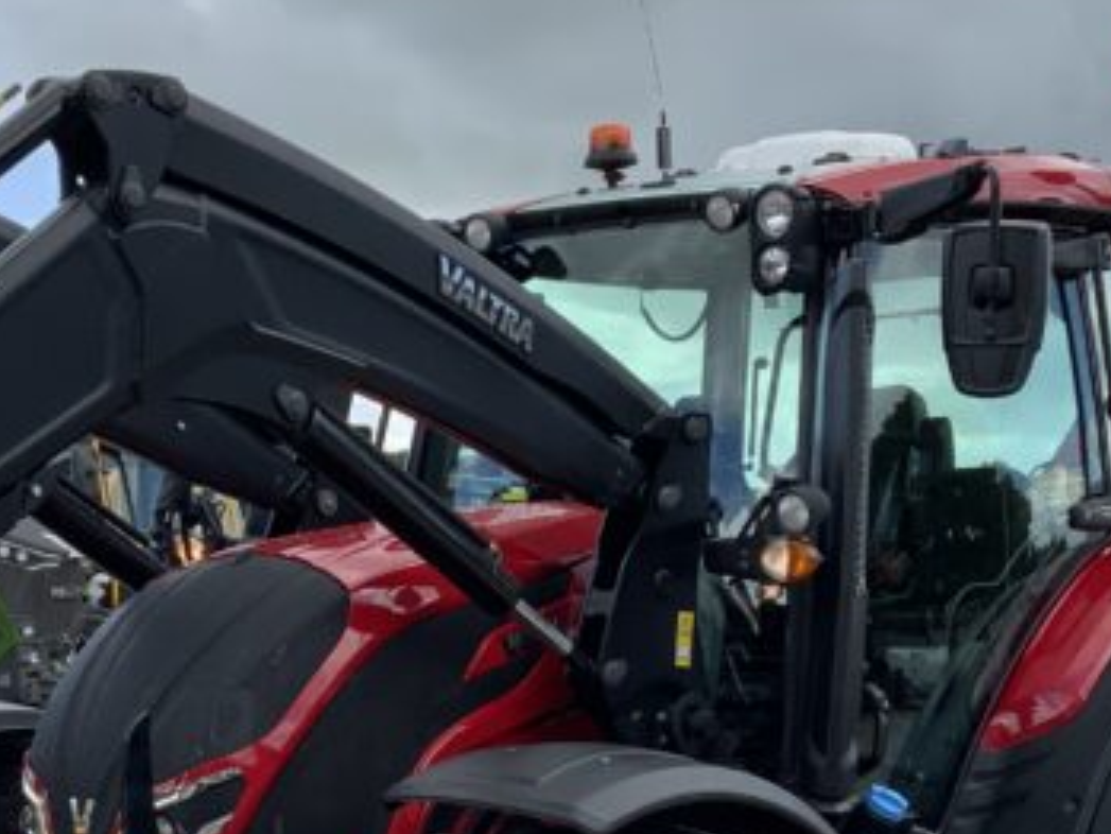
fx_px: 2729
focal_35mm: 85
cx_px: 439
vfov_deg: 17.2
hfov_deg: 23.0
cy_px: 726
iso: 16
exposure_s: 1/929
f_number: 1.8
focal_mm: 3
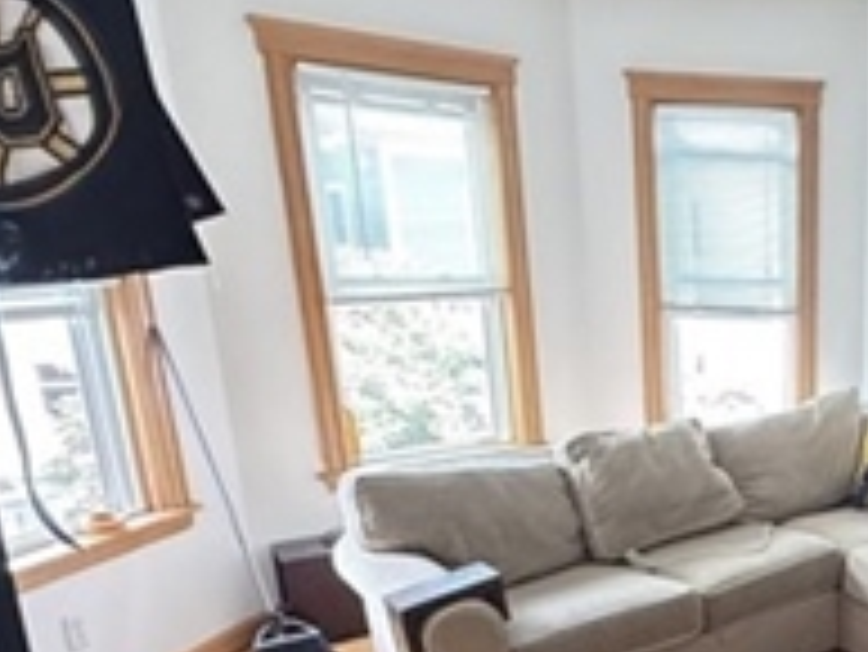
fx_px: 928
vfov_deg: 37.5
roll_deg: -1.1
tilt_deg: -15.3
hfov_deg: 42.1
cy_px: 506
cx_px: 902
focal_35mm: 37
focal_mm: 2.22
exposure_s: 1/60
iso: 800
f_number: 2.2
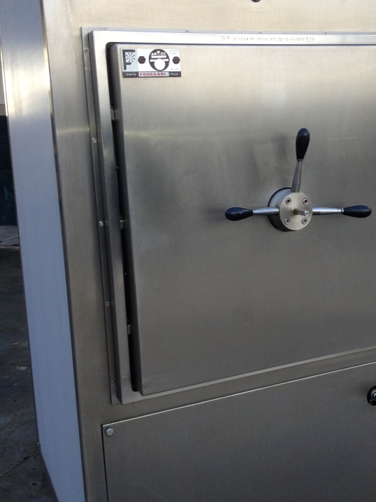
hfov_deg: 28.9
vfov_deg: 38.1
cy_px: 225
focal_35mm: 50
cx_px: 257
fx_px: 724
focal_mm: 4.28
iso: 64
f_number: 2.4
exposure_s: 1/121
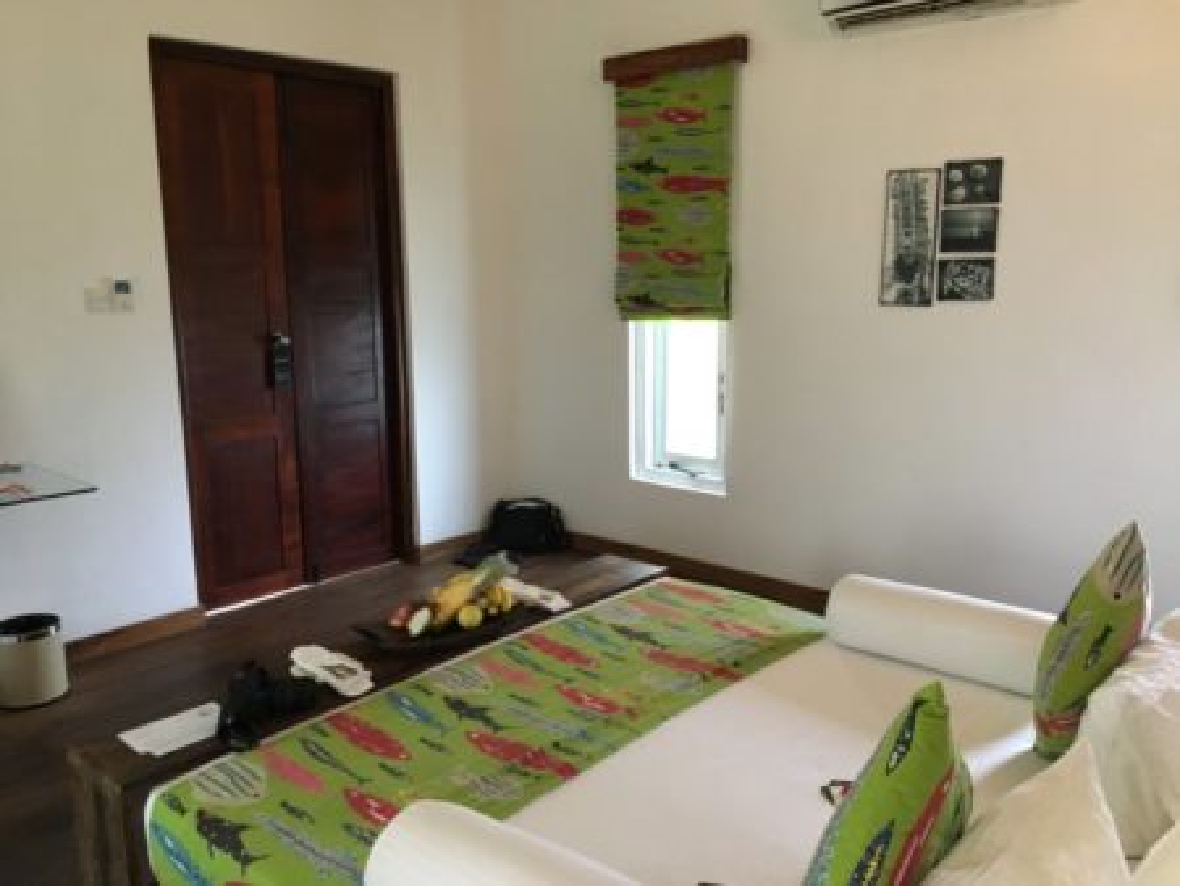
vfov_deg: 48.3
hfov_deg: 61.6
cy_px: 443
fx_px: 989
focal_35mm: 29
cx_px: 590
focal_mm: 4.15
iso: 250
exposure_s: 1/33
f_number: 2.2
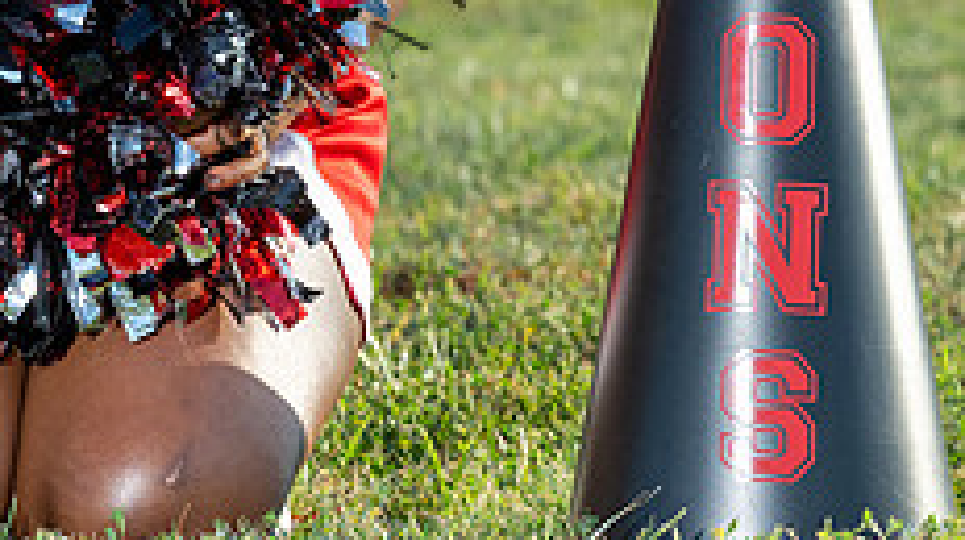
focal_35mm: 451
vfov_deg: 2.7
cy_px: -318
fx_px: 11530
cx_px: 295
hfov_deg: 4.8
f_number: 5.6
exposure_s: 1/200
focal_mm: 120
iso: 100
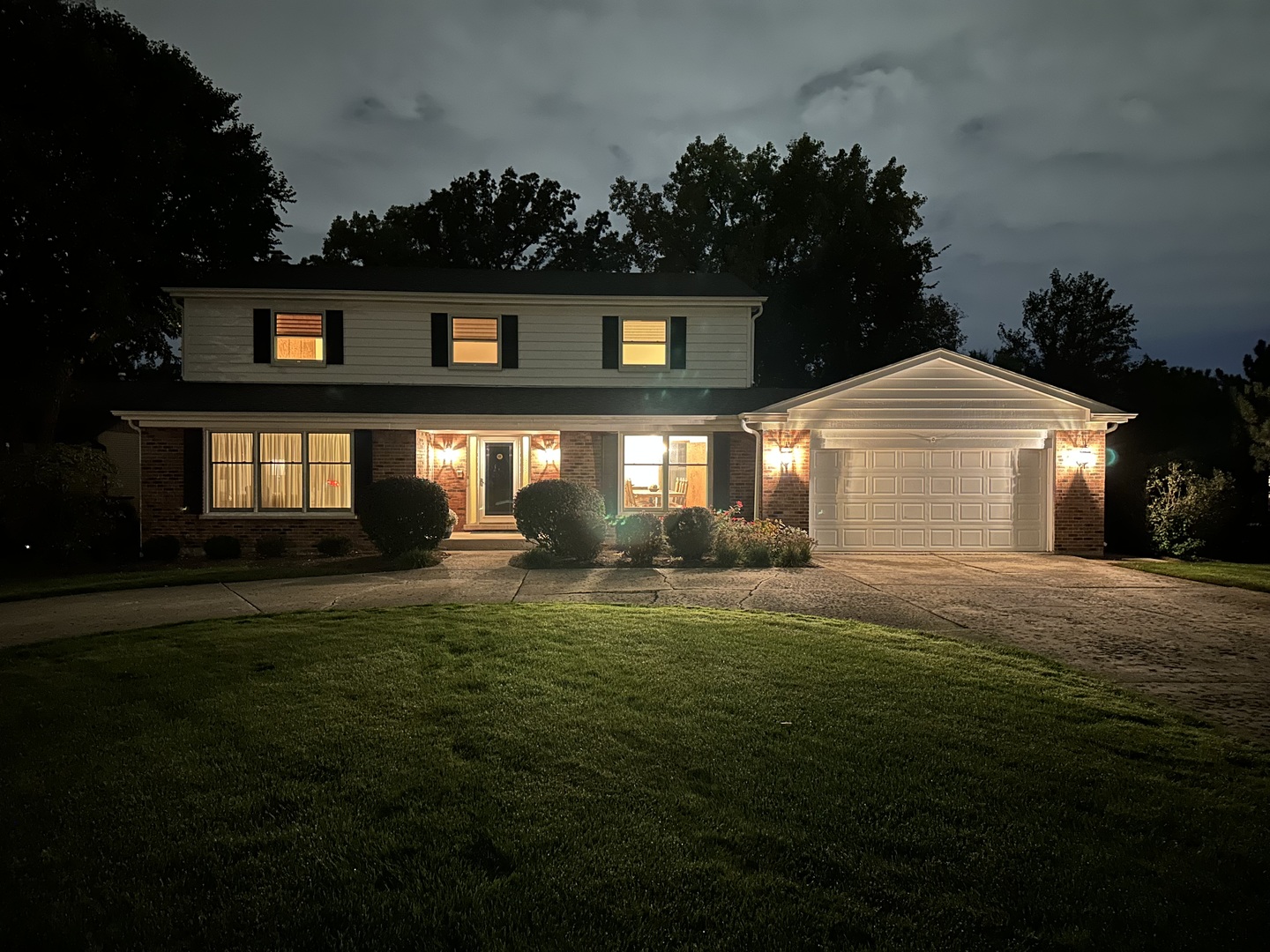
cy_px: 476
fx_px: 881
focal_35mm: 24
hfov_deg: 71.6
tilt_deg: -1.0
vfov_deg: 56.8
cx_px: 635
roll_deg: -0.2
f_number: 1.78
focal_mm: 6.86
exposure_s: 1/9
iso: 1600
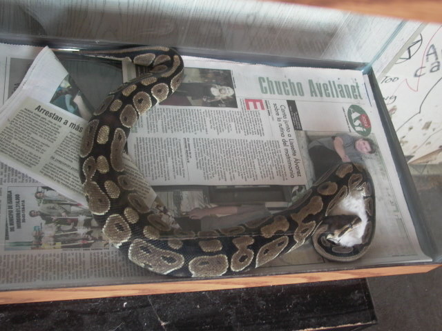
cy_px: 166
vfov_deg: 37.7
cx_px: 221
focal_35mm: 38
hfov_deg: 49.0
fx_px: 485
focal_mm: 8.19
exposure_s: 1/8.38
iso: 100
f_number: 2.13
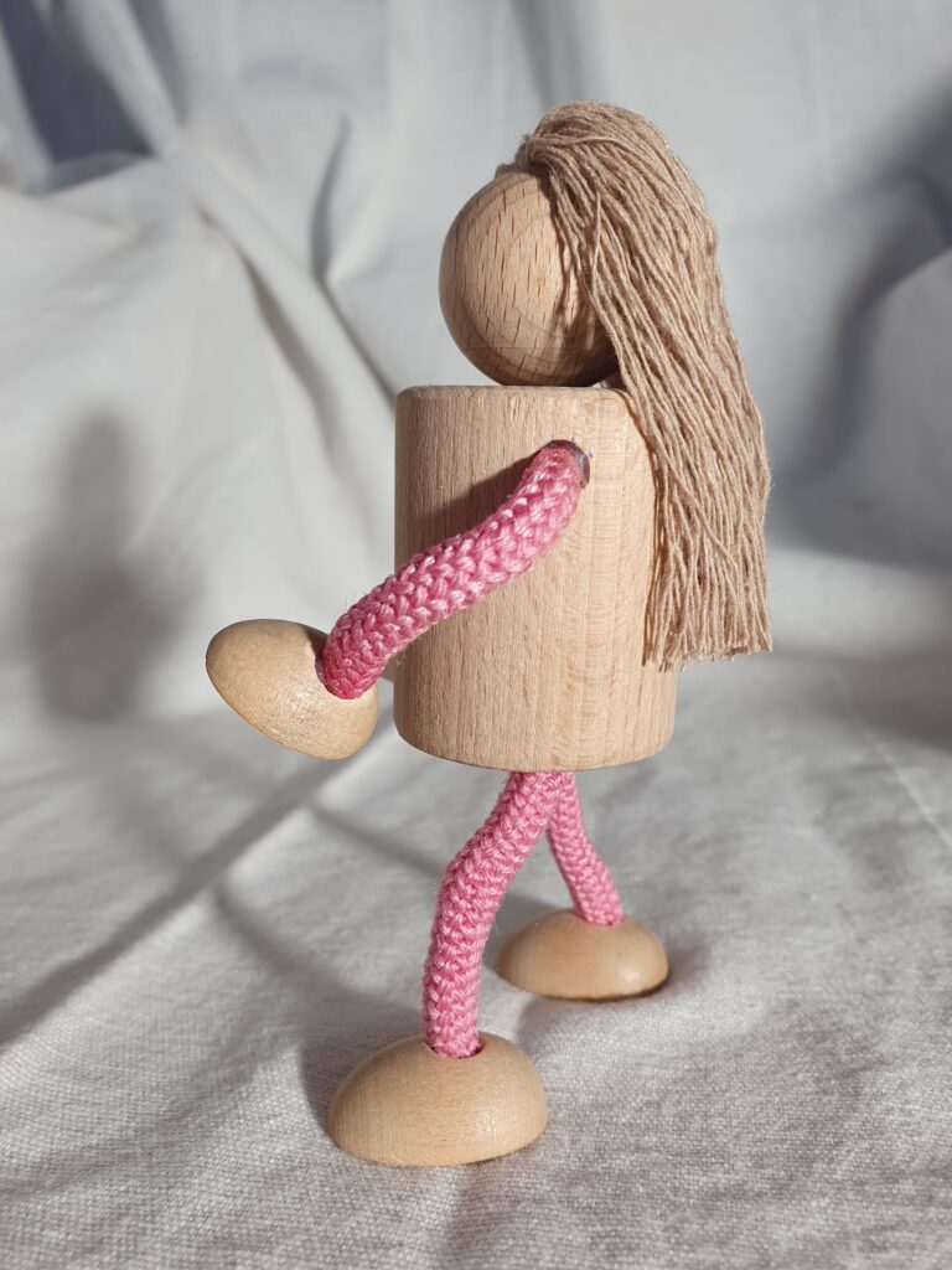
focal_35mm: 26
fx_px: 953
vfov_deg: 67.3
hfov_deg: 53.1
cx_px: 476
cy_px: 635
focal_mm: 4.32
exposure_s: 1/100
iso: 64
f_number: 2.4
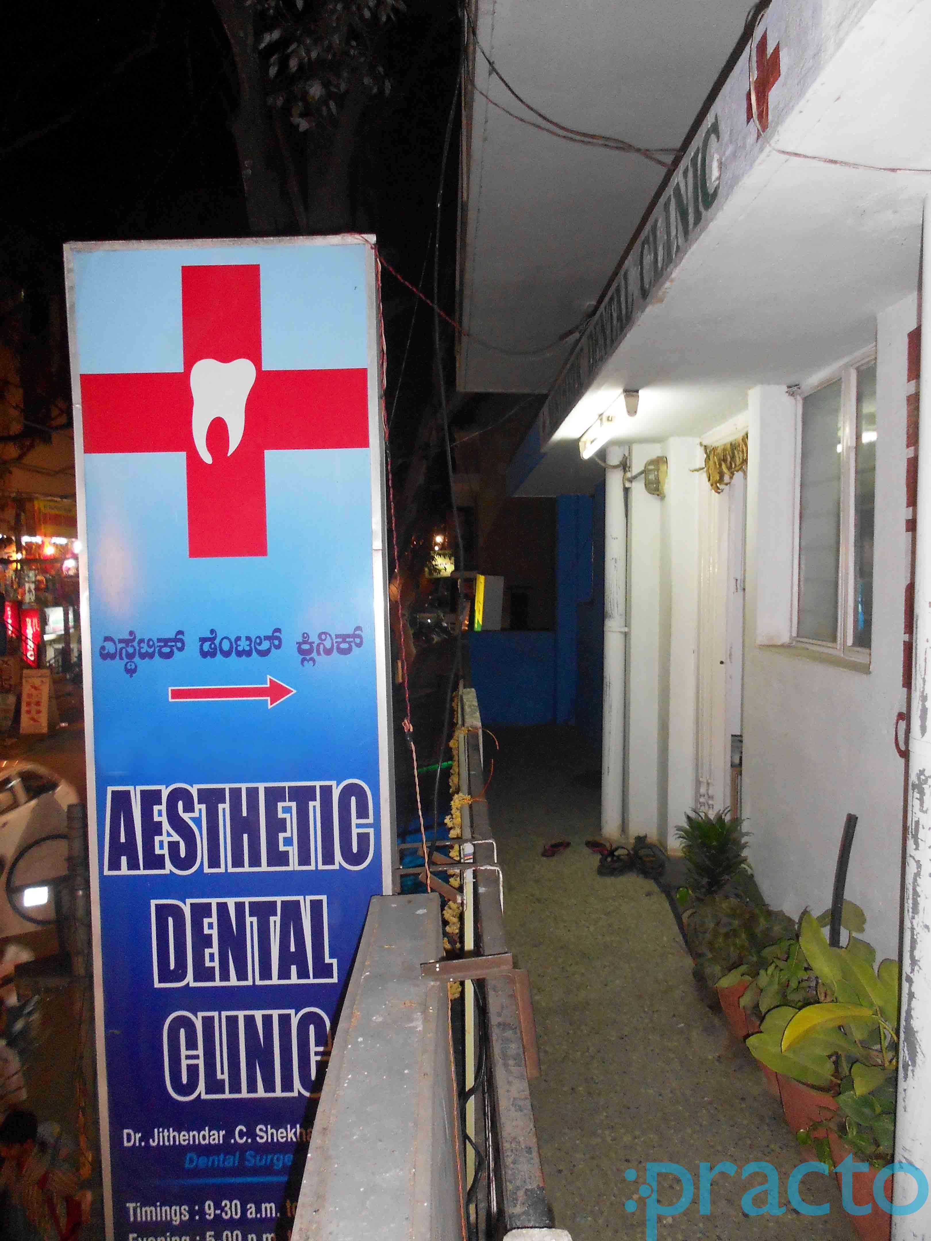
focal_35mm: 26
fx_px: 932
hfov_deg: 53.1
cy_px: 620
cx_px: 466
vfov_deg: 67.3
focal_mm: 4.6
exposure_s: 1/25
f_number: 3.2
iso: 250
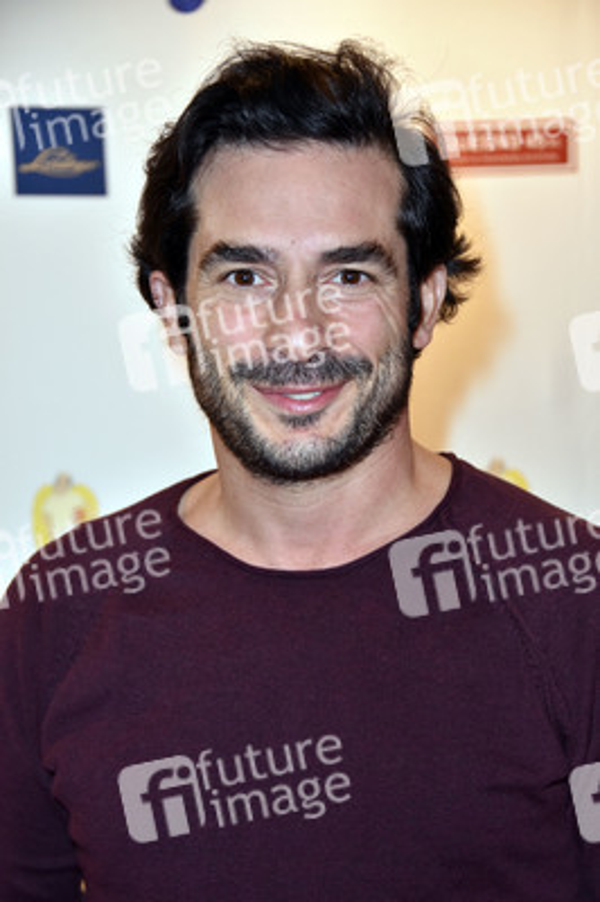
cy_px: 451
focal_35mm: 100
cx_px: 300
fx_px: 2504
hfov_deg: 13.7
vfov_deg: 20.4
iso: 2000
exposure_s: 1/200
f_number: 5.6
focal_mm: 100
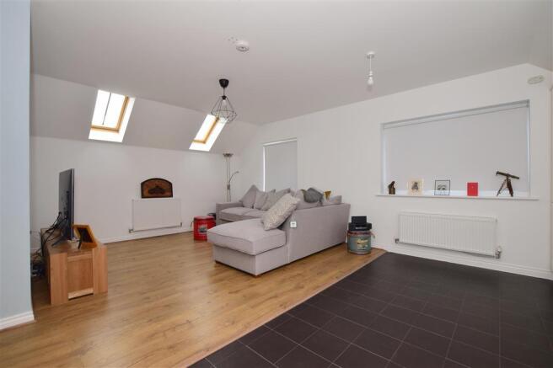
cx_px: 276
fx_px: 230
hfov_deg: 100.4
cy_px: 184
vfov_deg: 77.3
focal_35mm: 15
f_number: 7.1
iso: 400
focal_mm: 10
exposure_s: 1/20
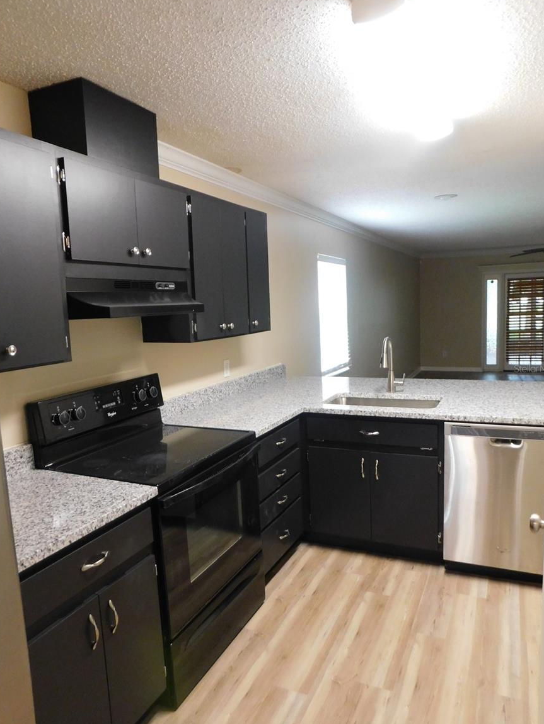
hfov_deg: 56.8
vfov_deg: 71.6
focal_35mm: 24
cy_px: 368
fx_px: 503
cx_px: 275
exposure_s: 1/30
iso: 400
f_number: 3
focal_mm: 4
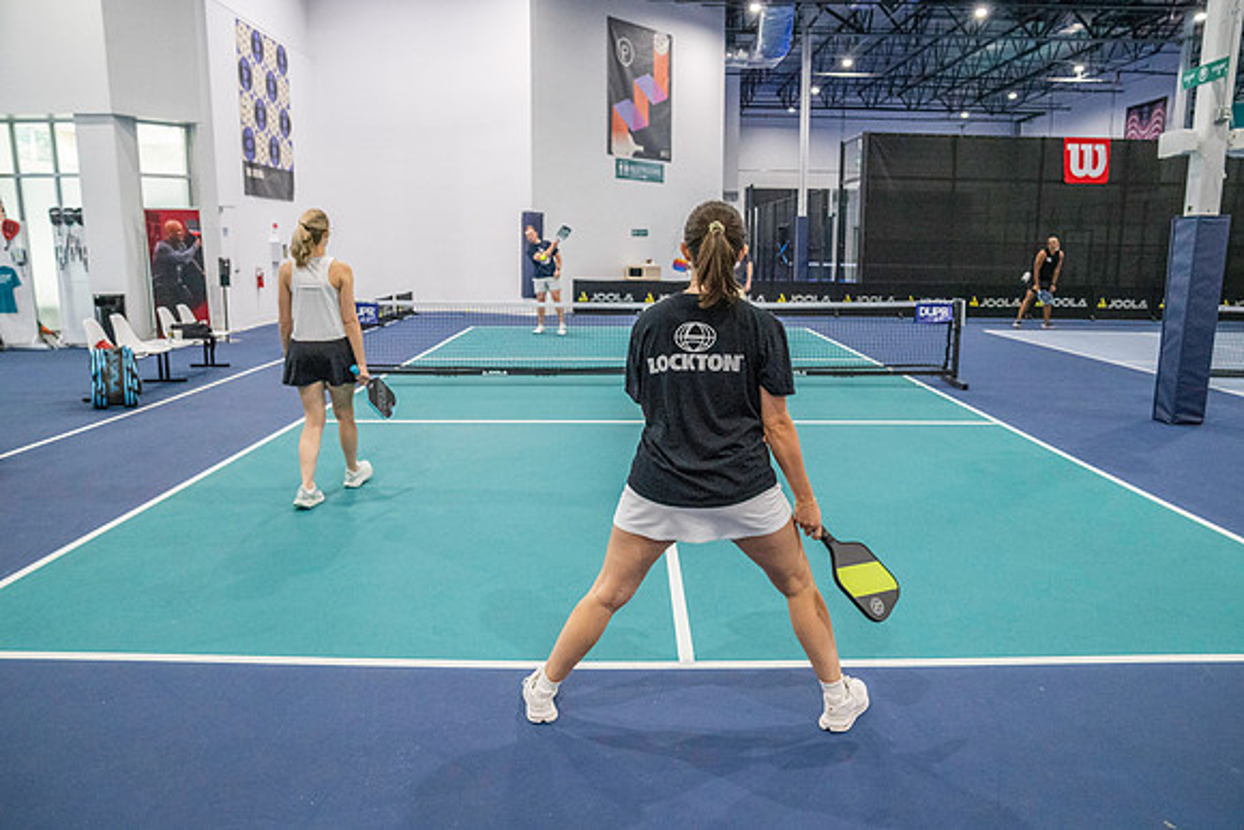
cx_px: 622
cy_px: 415
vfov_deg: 50.7
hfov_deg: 70.7
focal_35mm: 25
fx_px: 876
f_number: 4
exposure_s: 1/800
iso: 8000
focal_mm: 24
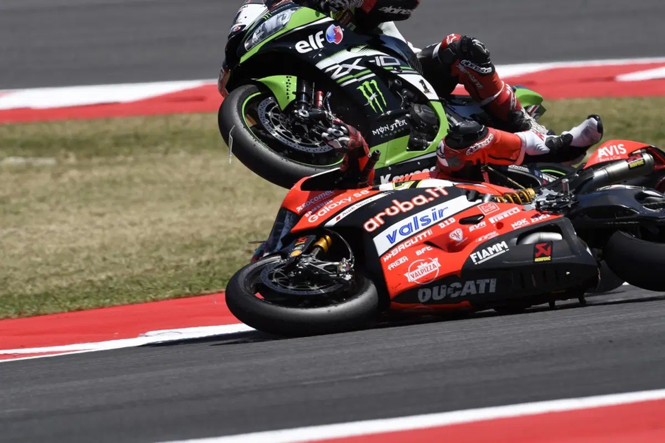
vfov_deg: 2.7
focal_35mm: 500
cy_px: 222
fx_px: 9232
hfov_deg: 4.1
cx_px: 332
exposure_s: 1/1000
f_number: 9
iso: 320
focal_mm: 500
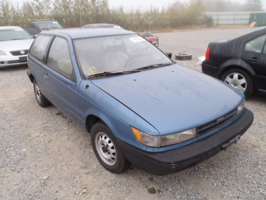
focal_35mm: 28
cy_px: 100
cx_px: 133
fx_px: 215
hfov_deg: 63.4
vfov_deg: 49.7
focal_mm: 5
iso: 80
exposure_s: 1/80
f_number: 4.5
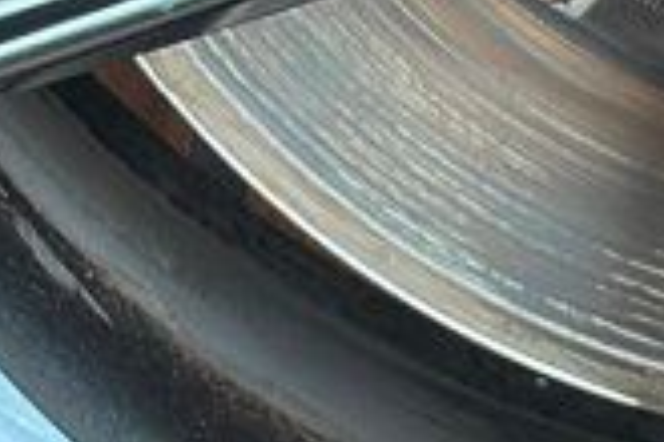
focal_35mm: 310
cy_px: -454
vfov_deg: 4.4
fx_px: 5717
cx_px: 946
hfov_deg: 6.6
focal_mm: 6.86
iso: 100
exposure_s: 1/120
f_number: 1.78
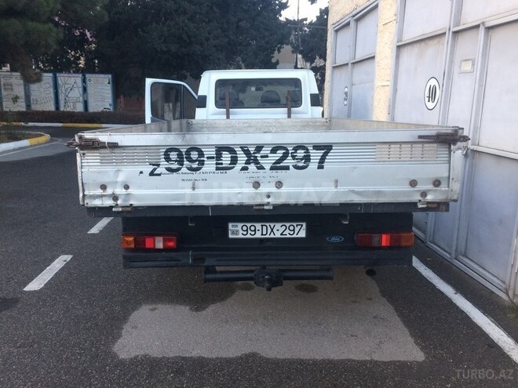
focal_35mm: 29
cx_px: 259
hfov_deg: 61.7
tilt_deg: -13.0
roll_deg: +1.4
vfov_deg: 48.2
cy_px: 194
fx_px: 434
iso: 40
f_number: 2.2
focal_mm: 4.15
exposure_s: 1/33
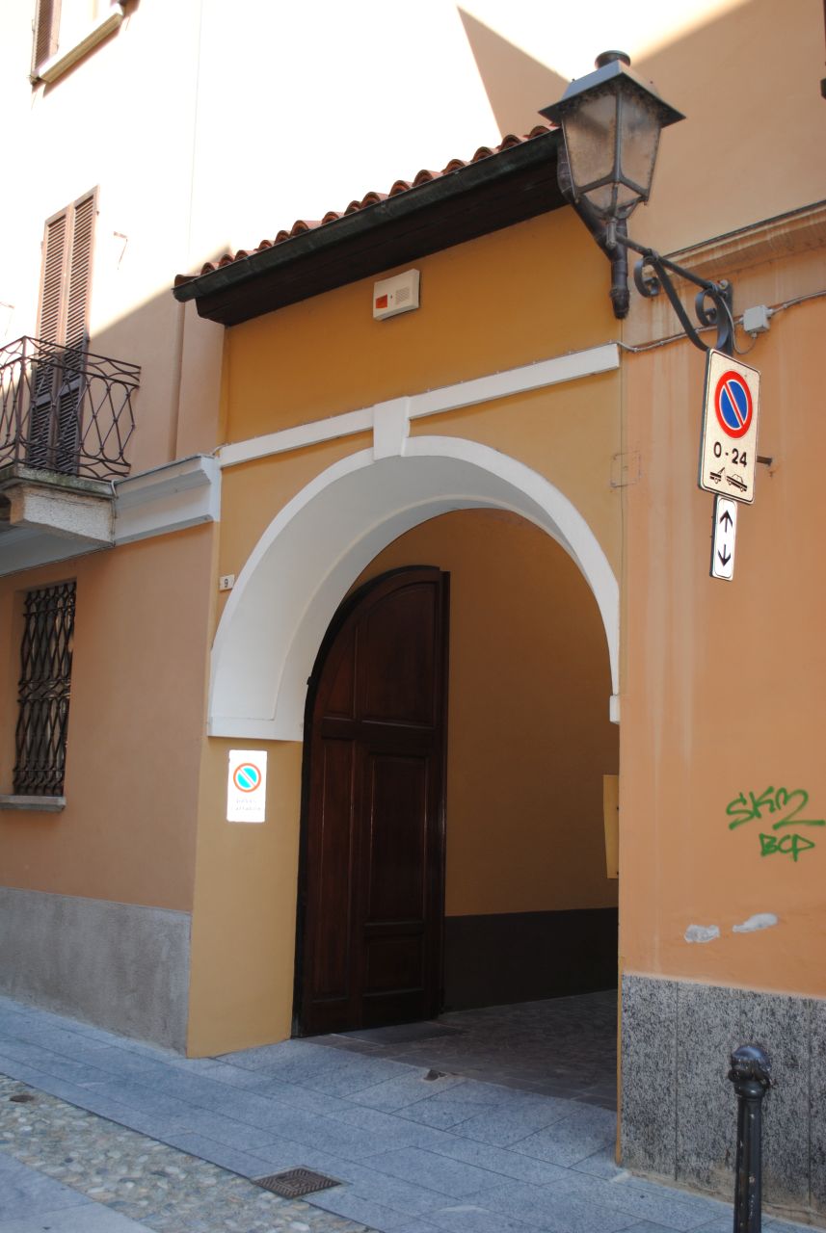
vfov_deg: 53.1
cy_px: 616
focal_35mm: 36
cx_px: 413
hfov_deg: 37.0
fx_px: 1235
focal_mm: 24
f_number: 4
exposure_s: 1/125
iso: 140
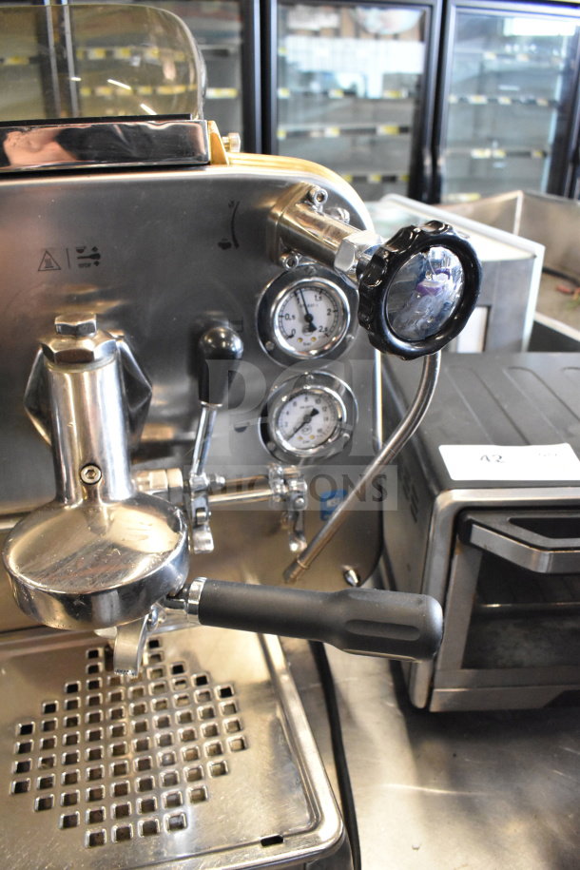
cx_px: 290
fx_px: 652
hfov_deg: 47.9
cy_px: 435
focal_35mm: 27
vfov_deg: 67.4
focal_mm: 18
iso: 6400
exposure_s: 1/125
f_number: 5.6
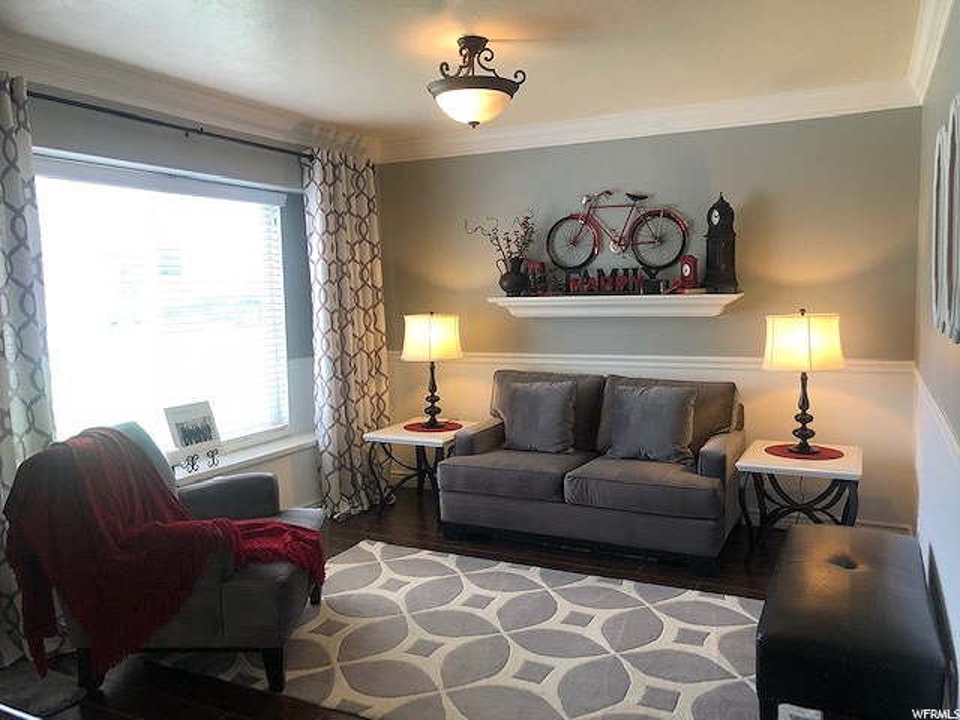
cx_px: 480
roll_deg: +0.6
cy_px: 360
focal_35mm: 28
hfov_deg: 63.4
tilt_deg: -6.0
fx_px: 777
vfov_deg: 49.7
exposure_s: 1/30
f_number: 1.8
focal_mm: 4
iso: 25
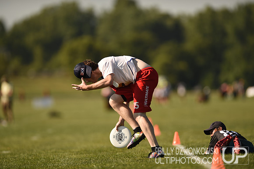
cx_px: 127
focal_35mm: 400
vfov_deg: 3.4
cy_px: 84
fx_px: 2818
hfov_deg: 5.2
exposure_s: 1/2000
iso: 100
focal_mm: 400
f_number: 3.2
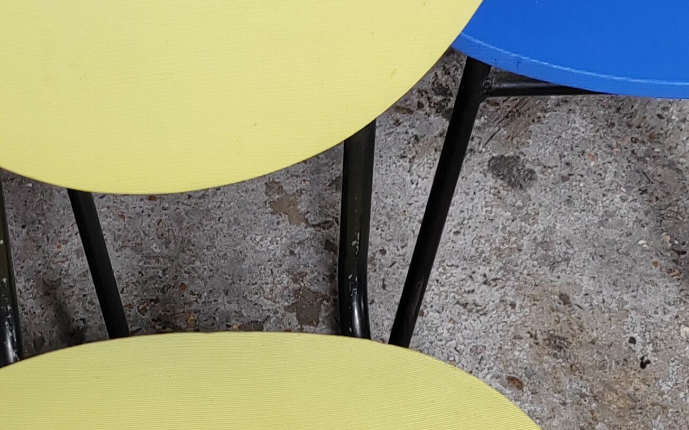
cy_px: 415
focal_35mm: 90
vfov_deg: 14.3
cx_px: 195
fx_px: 1690
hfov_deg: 22.9
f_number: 1.9
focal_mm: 5.52
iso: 800
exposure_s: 1/50
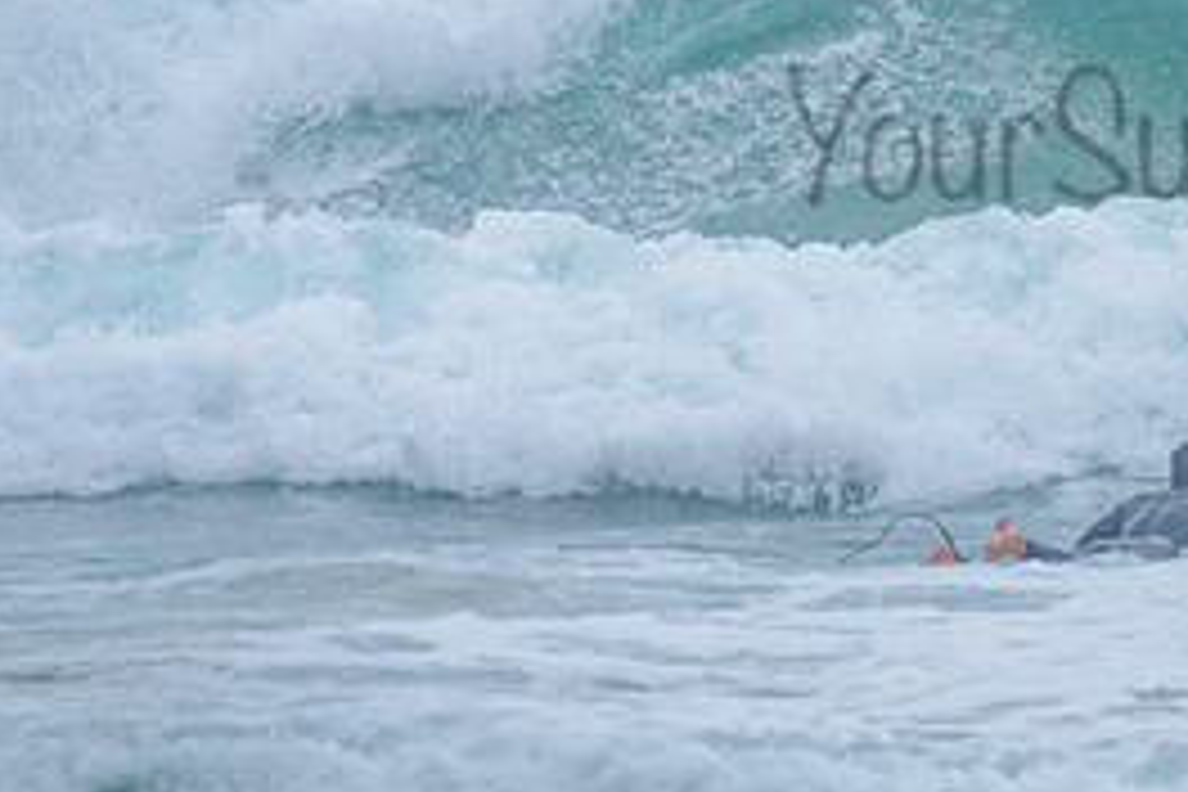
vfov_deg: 1.0
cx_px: 1255
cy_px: -97
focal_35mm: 1345
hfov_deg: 1.5
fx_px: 44382
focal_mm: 500
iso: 720
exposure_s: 1/1250
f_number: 5.6
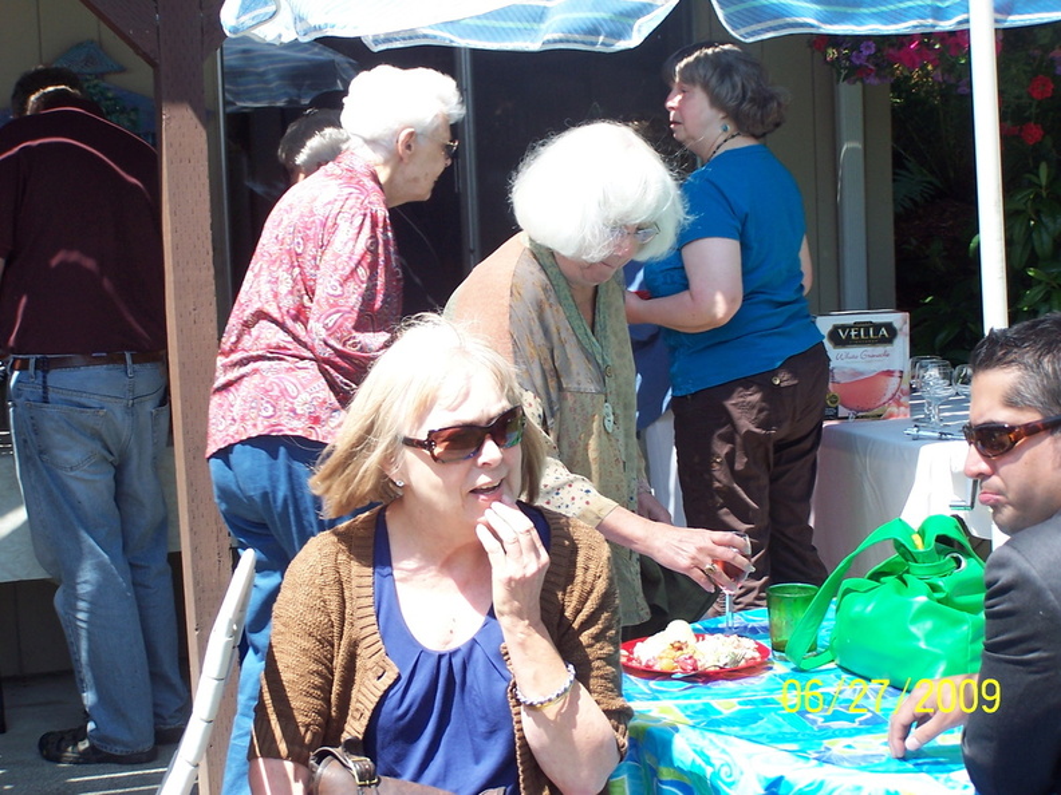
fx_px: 2513
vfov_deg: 18.0
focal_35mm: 82
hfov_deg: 23.8
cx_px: 530
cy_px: 398
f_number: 3.2
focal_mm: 13.7
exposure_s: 1/250
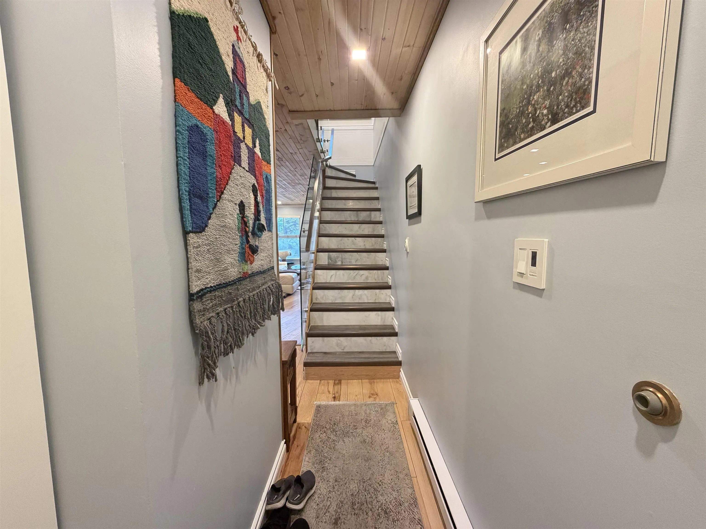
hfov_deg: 102.1
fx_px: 286
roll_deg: +0.3
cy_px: 264
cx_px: 353
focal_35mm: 14
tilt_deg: -5.3
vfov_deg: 85.7
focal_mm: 2.22
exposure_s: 1/60
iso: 400
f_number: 2.2
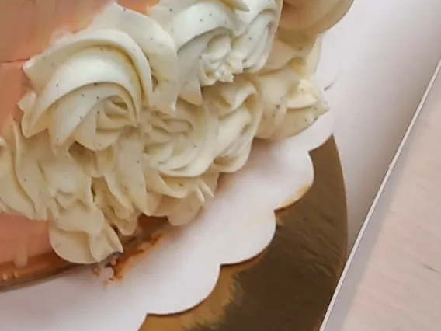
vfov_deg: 15.5
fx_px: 1121
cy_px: -164
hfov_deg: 19.8
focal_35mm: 88
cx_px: -186
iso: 40
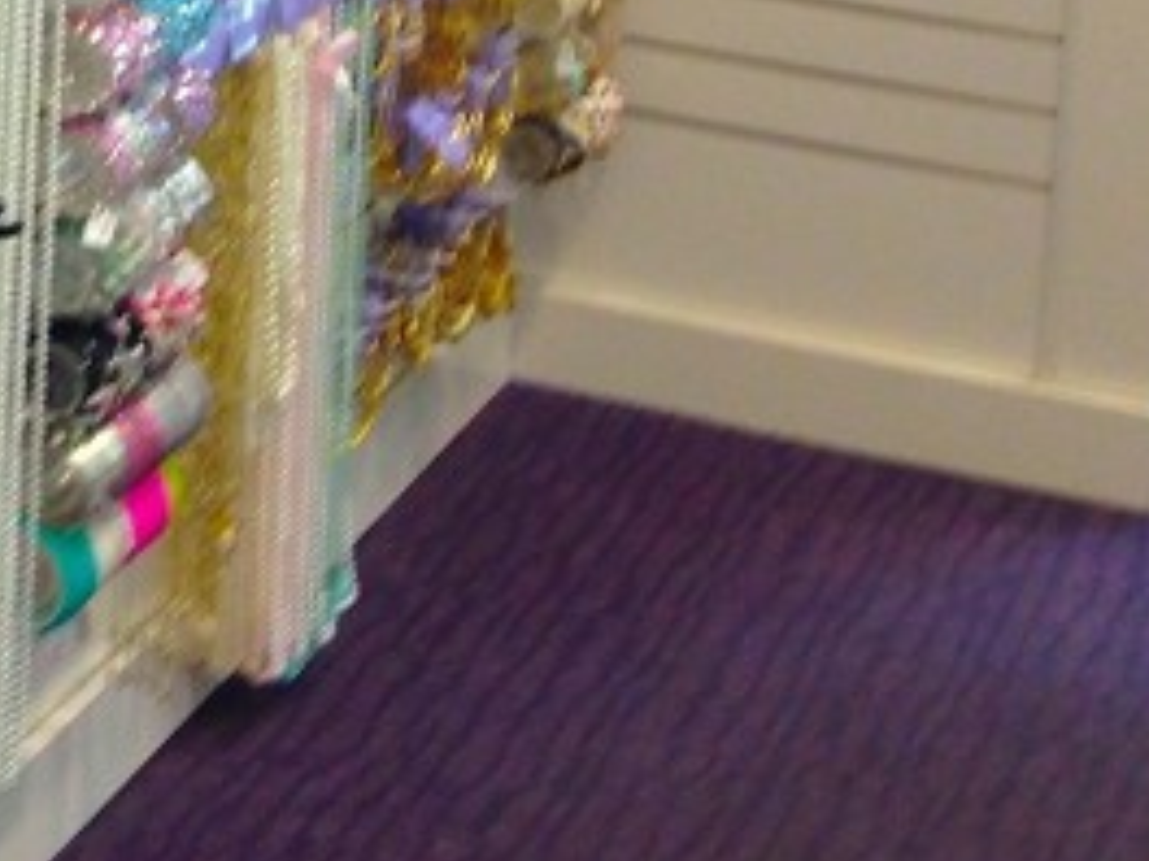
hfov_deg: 13.9
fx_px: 4249
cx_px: -857
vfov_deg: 10.7
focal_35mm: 128
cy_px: -770
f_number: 2.4
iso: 50
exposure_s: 1/30
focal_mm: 4.13
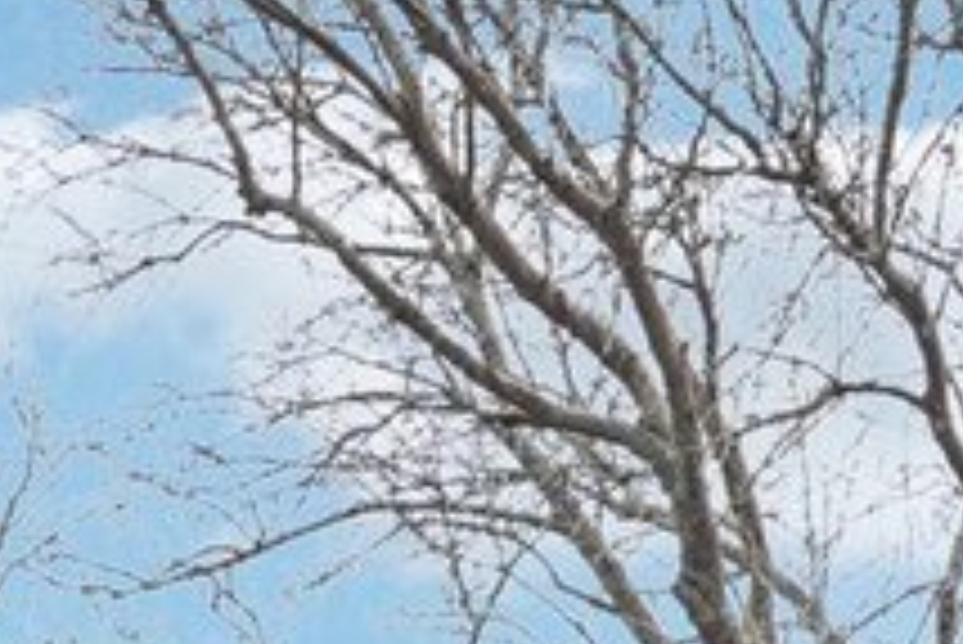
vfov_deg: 8.4
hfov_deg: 16.5
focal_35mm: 121
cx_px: -18
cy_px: 2234
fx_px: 3239
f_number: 8
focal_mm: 16
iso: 100
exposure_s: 1/160
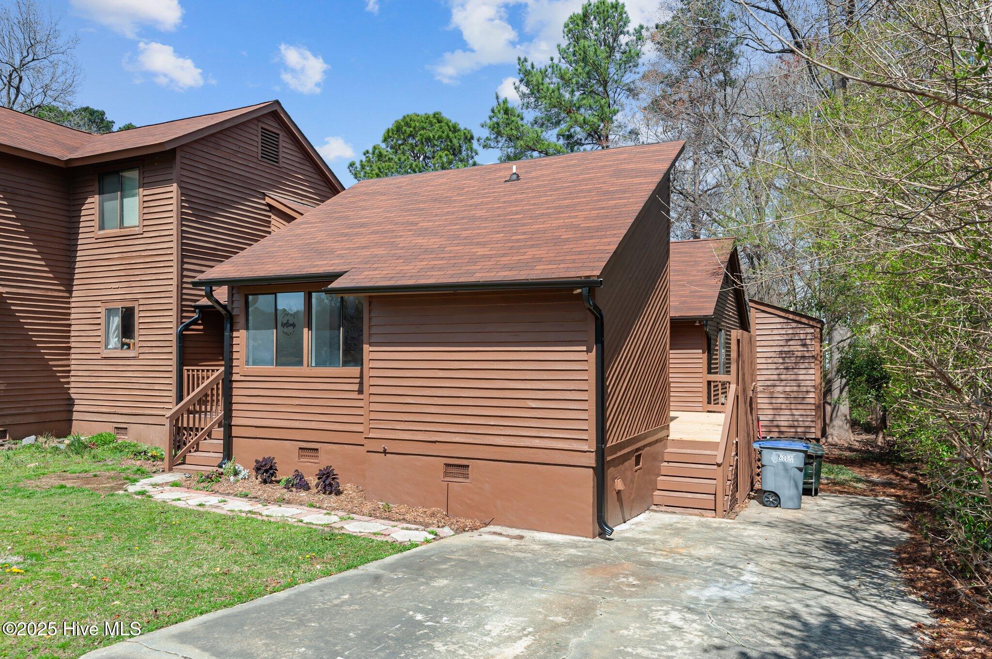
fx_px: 716
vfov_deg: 49.5
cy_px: 330
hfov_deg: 69.4
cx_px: 496
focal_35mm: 26
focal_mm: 26
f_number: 9
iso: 400
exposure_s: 1/320
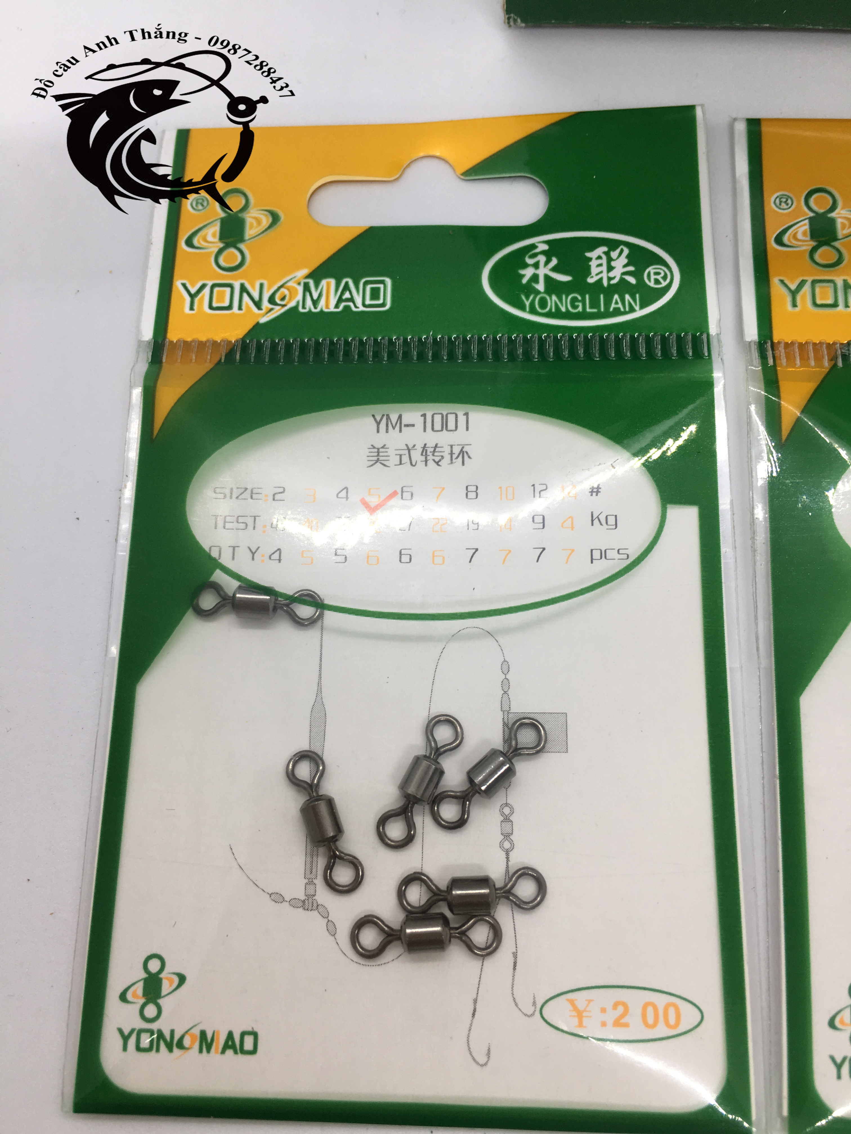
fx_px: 951
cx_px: 426
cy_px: 567
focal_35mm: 29
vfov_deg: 61.7
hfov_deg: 48.2
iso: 25
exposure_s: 1/50
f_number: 2.2
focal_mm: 4.15
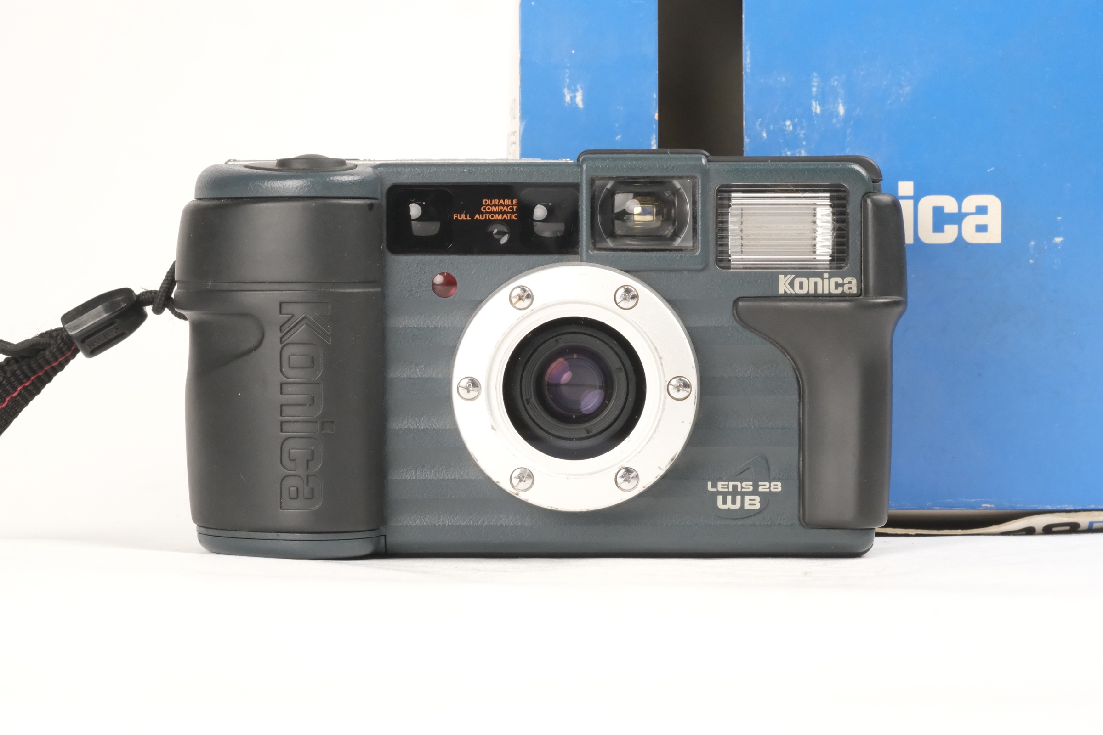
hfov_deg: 22.6
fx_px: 2757
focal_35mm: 90
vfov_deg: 15.2
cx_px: 552
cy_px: 368
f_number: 14
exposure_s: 1/60
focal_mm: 60
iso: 3200
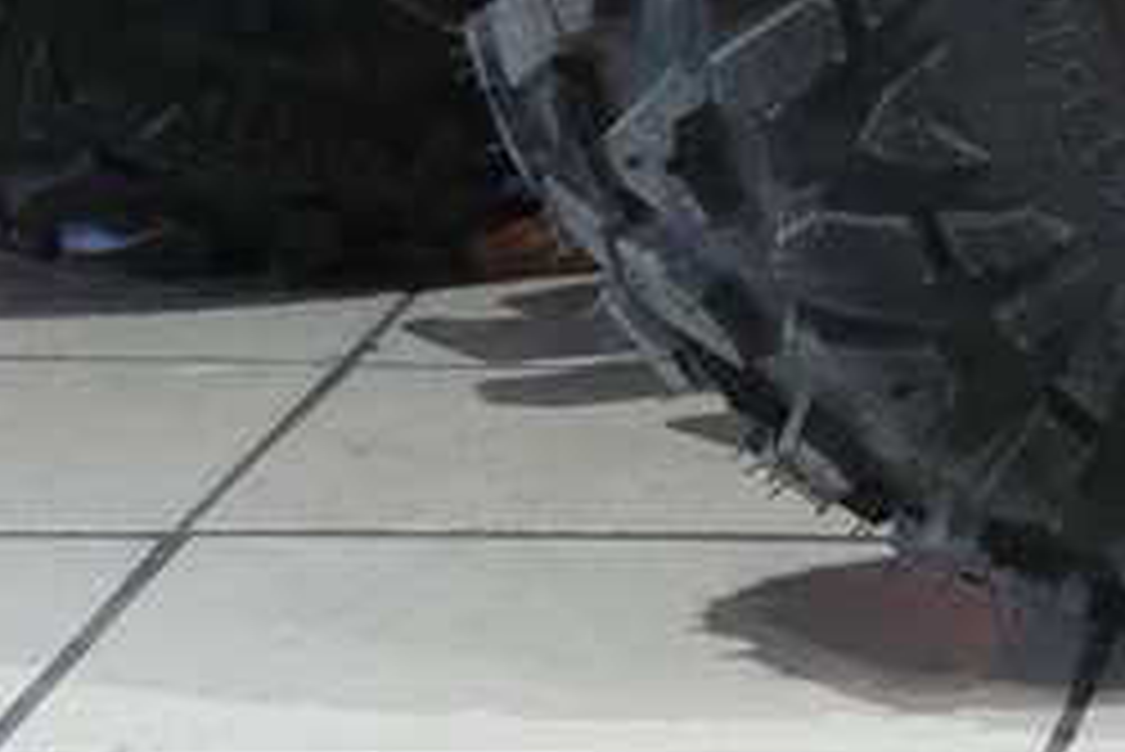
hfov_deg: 6.4
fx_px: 9818
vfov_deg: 4.2
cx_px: 2034
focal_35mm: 314
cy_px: -1529
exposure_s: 1/80
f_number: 4
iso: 1600
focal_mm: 32.5
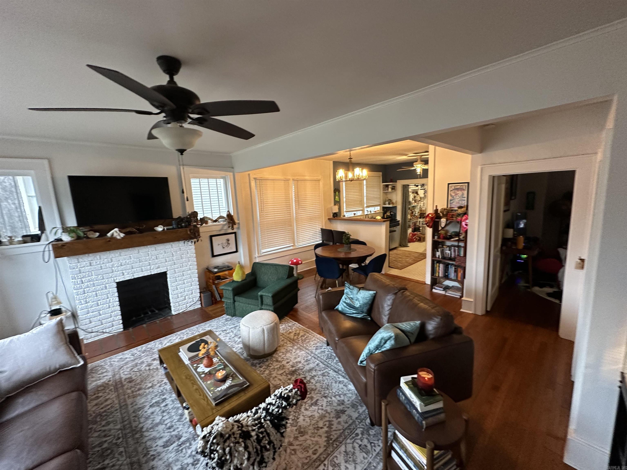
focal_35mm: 14
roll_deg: +2.7
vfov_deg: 85.7
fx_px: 254
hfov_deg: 102.1
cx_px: 314
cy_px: 235
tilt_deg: -7.3
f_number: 2.2
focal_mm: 2.22
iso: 250
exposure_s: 1/60
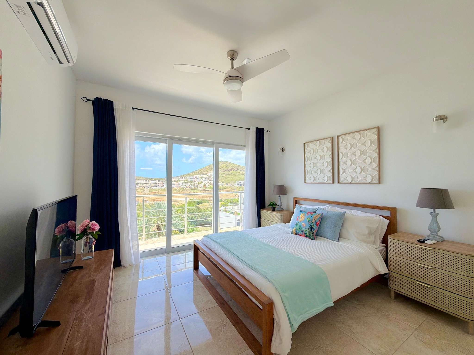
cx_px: 237
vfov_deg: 85.7
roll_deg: +0.2
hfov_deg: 102.1
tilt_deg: +0.5
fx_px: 192
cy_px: 178
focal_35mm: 14
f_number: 2.2
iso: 40
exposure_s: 1/215
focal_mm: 2.22
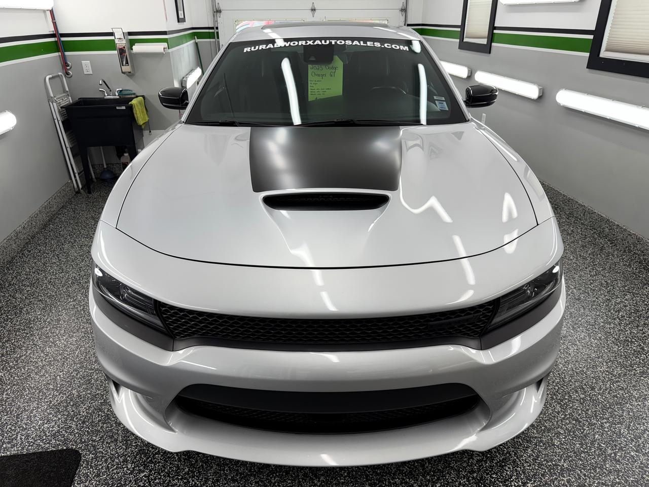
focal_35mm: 24
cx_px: 324
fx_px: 450
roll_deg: +0.7
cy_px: 244
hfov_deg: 71.6
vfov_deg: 56.8
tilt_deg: -25.3
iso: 64
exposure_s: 1/180
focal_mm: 6.76
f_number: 1.78
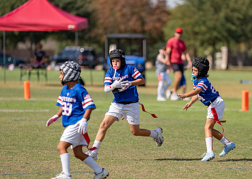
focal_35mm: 307
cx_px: 172
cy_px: 100
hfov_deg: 6.6
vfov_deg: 4.7
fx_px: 2196
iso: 100
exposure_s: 1/2000
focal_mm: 200
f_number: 2.8
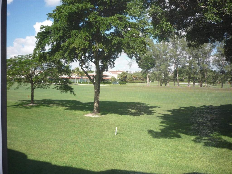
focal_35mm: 32
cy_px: 87
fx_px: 214
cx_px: 116
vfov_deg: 44.2
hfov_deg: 56.8
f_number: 4
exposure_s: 1/320
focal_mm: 5.2
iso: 100
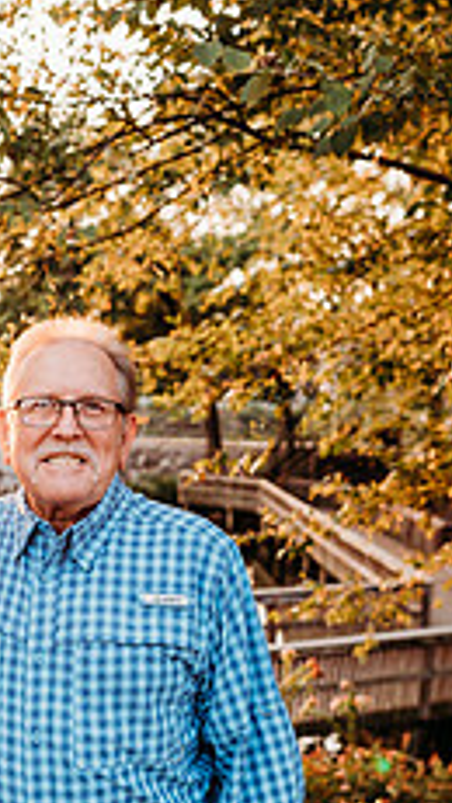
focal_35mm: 49
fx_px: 1044
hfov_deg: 23.2
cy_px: 528
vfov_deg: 41.6
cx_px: -24
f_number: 3.2
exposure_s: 1/200
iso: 320
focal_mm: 24
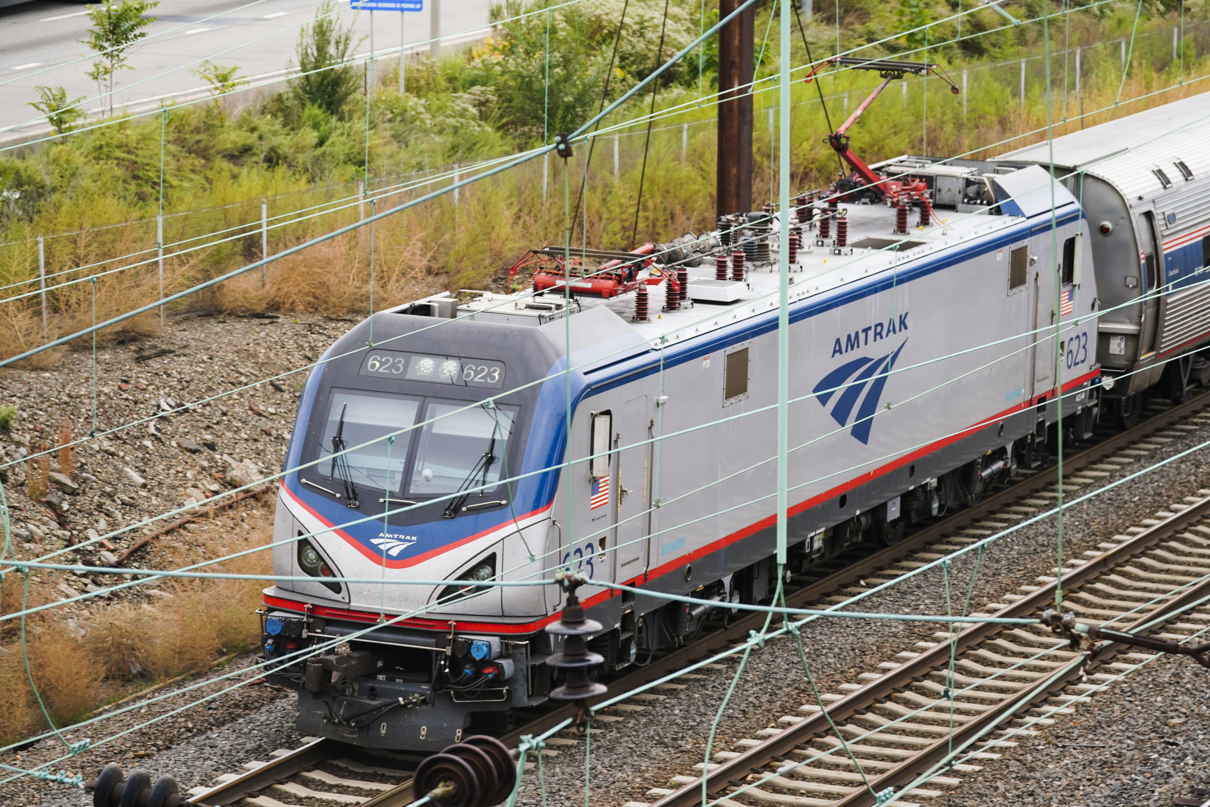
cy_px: 404
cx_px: 605
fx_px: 5377
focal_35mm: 160
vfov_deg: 8.6
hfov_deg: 12.8
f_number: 5.6
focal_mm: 160
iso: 320
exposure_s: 1/200
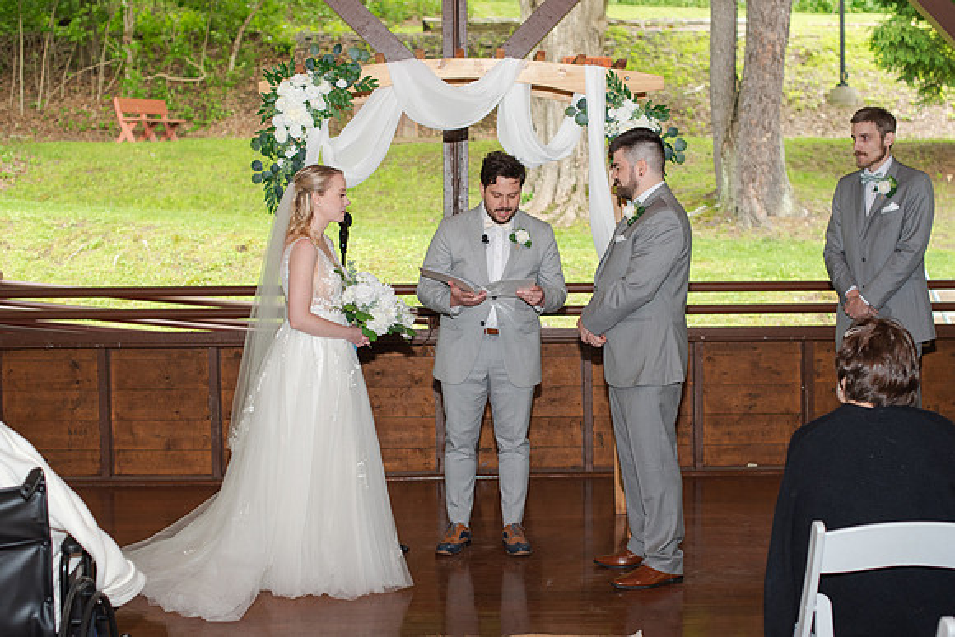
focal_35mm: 60
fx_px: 1592
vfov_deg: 22.6
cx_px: 491
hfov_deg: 33.4
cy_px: 321
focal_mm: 50
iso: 800
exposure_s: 1/200
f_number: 3.5
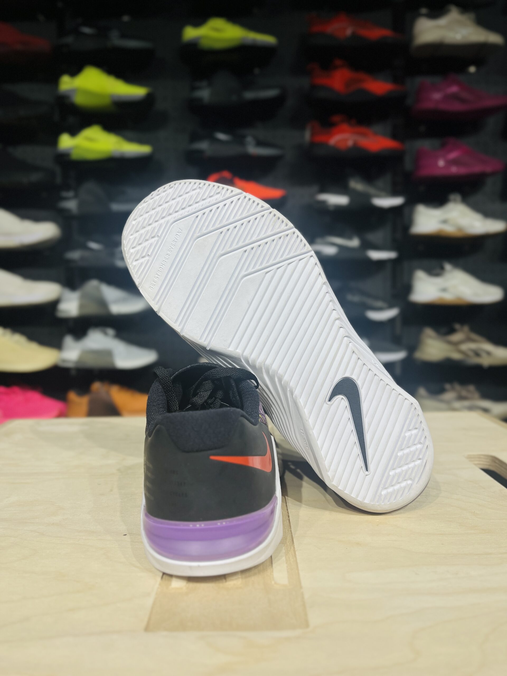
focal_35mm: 26
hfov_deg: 53.1
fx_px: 508
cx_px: 254
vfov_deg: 67.3
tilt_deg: -4.7
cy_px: 338
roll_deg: +1.4
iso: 50
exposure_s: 1/782
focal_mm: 5.1
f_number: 1.6
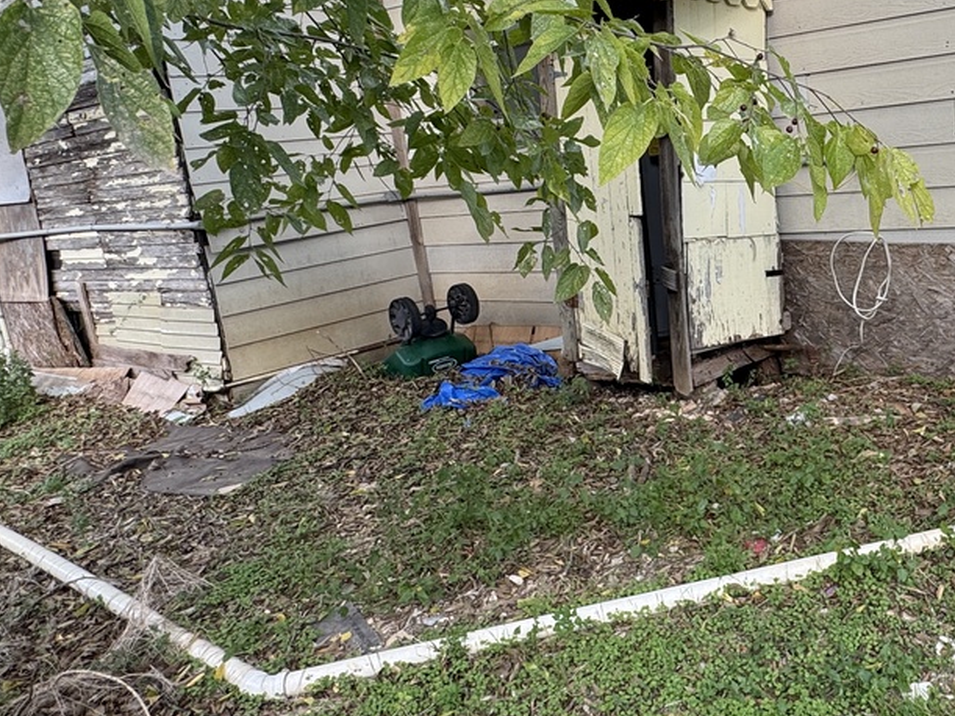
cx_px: 796
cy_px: 252
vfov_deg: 42.5
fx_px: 910
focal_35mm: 33
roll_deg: +6.8
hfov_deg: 51.1
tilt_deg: -8.2
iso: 40
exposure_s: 1/149
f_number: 2.2
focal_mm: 2.22
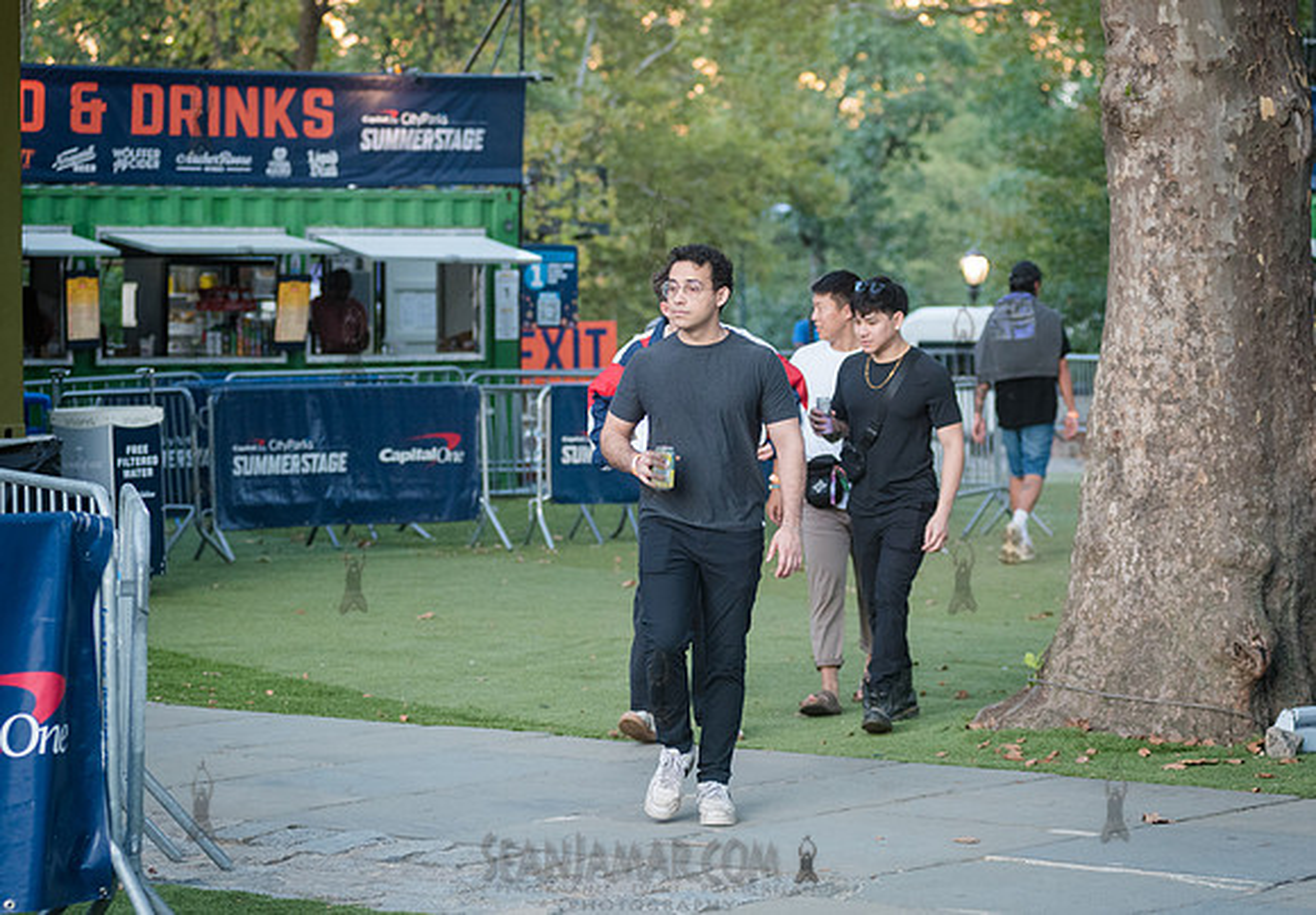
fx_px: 3913
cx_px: 603
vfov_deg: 13.3
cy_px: 440
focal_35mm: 106
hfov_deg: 19.1
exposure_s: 1/400
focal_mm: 92
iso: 2000
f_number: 3.5
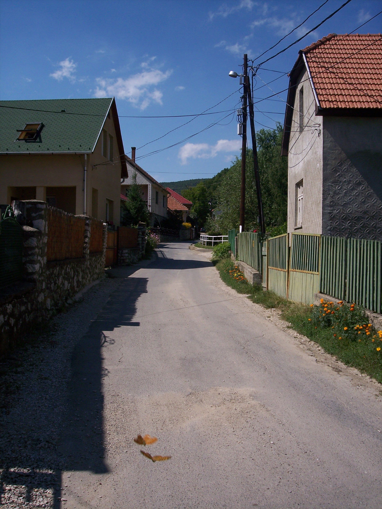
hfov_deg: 36.8
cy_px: 254
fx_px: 574
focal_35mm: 39
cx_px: 191
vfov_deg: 47.9
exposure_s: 1/750
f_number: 5.6
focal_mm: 8
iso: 100
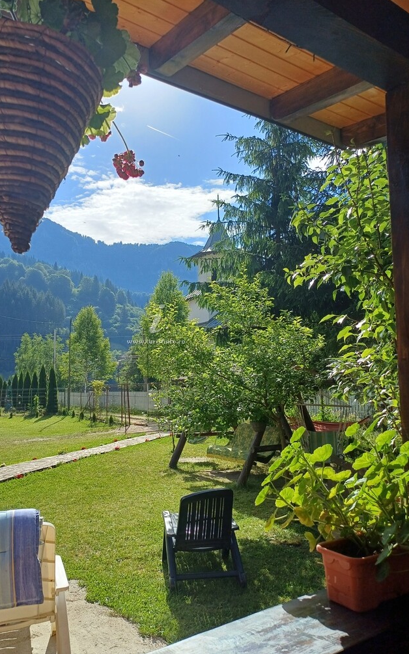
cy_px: 331
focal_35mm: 27
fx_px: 482
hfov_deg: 45.8
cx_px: 163
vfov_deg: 68.4
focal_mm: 4.65
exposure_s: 1/1353
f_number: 1.8
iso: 50
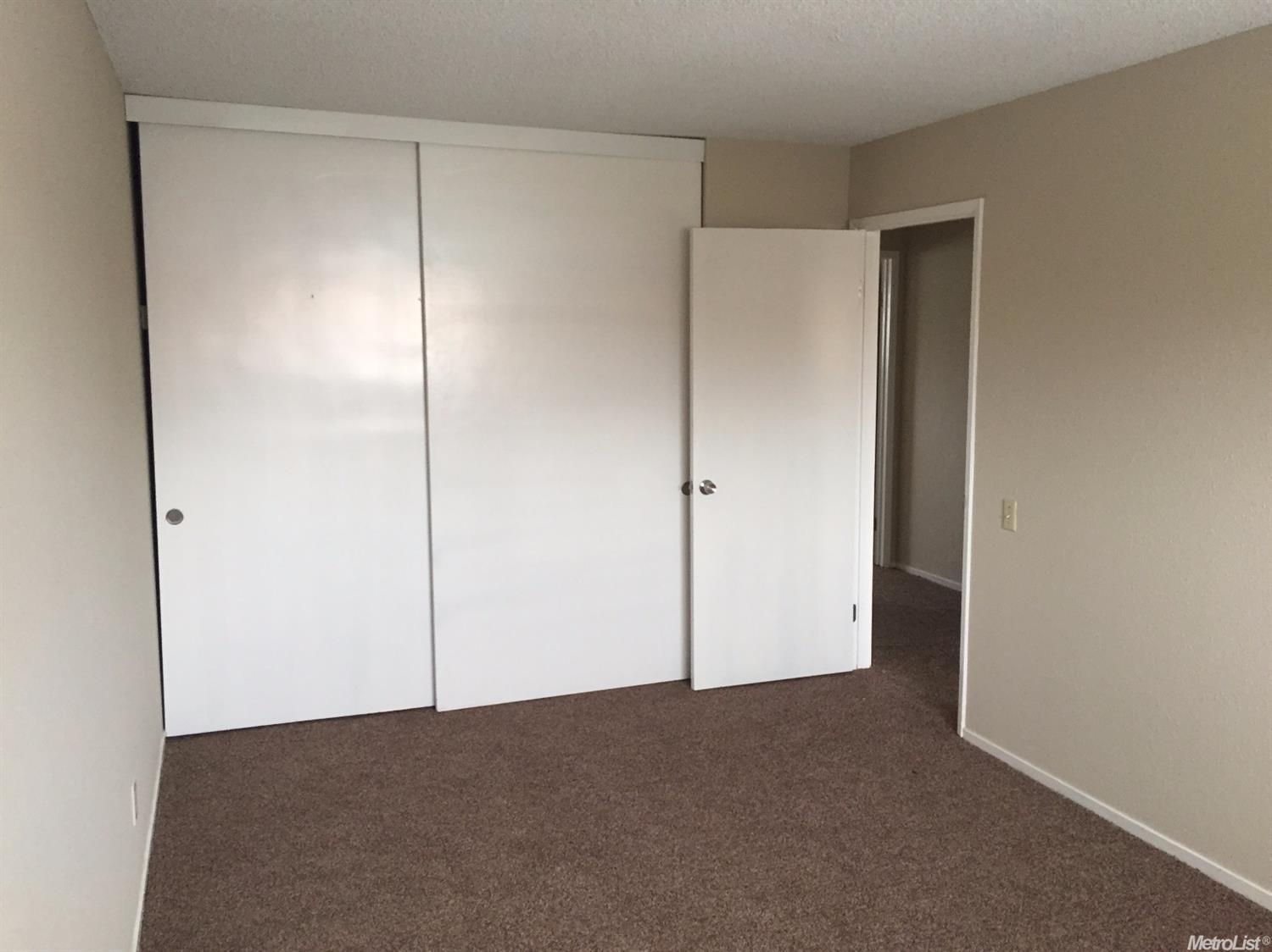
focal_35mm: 29
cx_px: 636
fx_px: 1065
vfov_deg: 48.2
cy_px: 476
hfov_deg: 61.7
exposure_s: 1/30
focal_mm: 4.15
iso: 125
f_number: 2.2
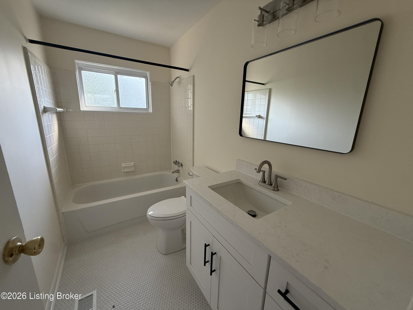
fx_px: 167
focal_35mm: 14
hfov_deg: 102.1
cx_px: 206
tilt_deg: -14.5
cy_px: 155
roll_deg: -1.4
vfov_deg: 85.7
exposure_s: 1/99
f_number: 2.2
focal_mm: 2.22
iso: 200
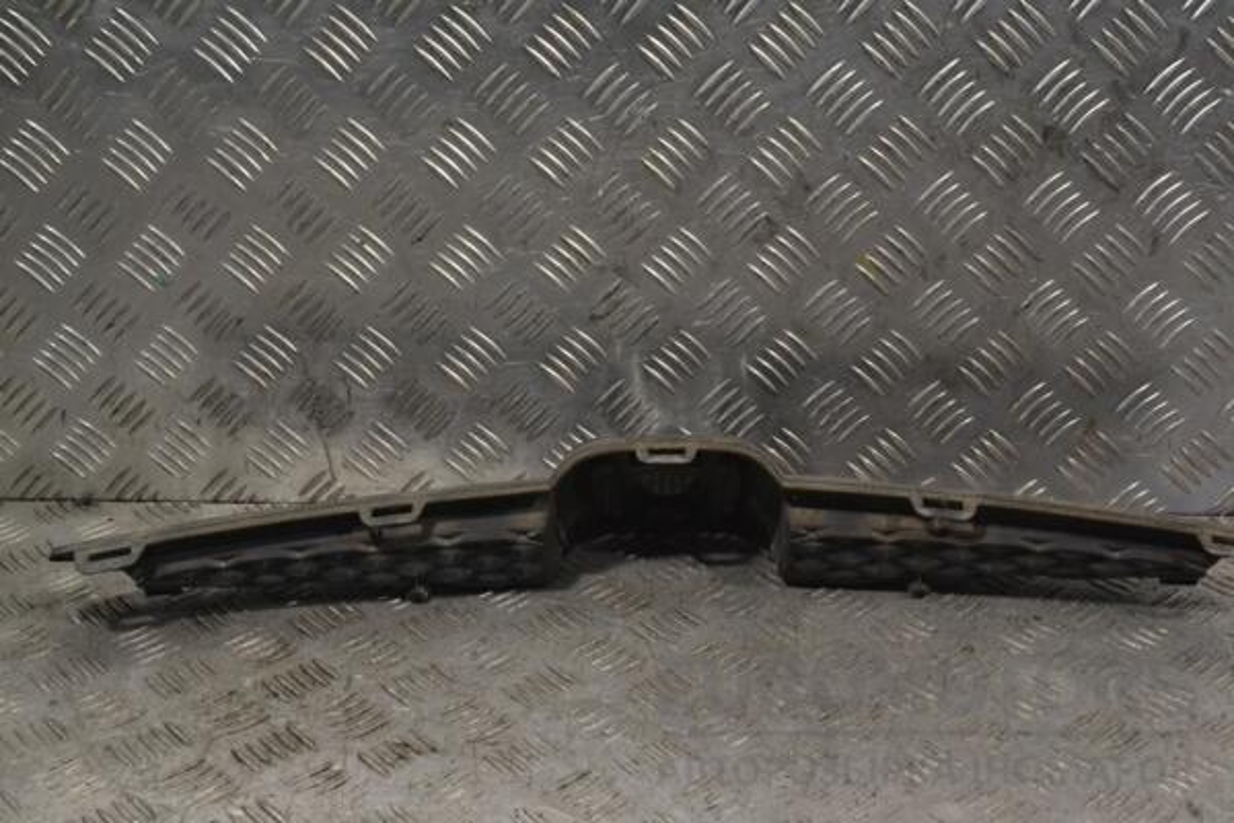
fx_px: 1799
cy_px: 412
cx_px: 617
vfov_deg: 25.8
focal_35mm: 52
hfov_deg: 37.9
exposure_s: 1/320
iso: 3200
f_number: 9
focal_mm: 35
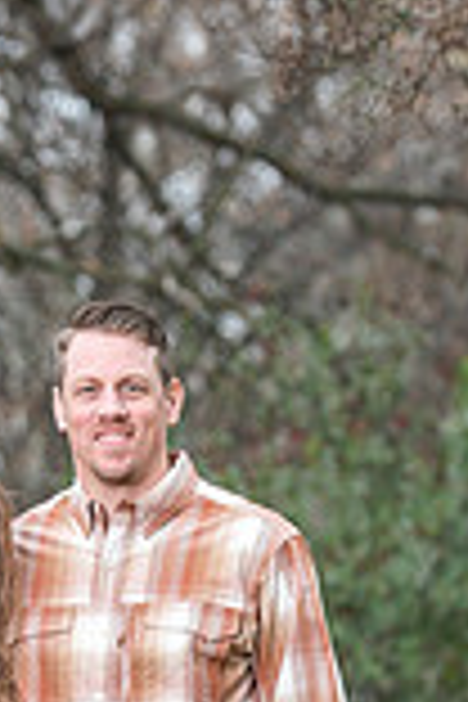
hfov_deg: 3.2
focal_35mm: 433
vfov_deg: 4.8
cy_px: 684
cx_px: 68
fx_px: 8443
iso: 200
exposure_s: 1/125
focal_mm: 150
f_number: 4
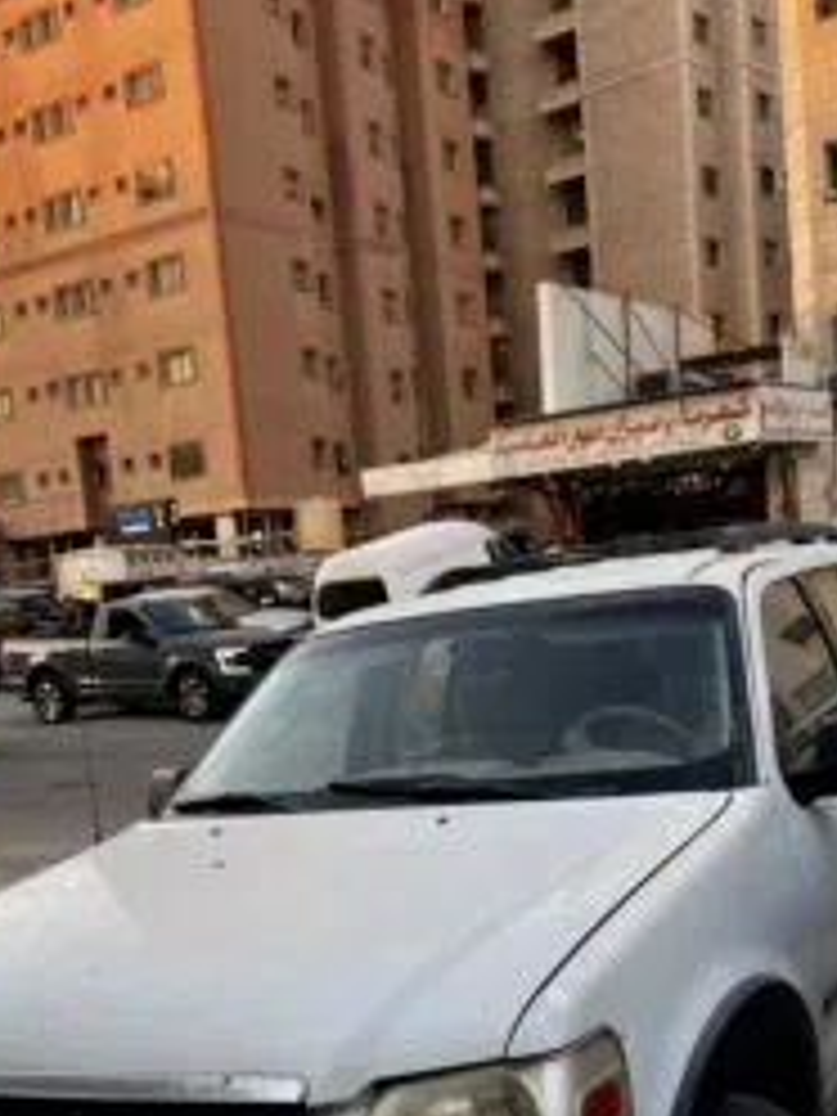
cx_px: 396
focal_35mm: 42
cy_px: 747
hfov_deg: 34.3
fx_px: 1354
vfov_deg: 44.1
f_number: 1.5
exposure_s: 1/139
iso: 40
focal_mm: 5.7
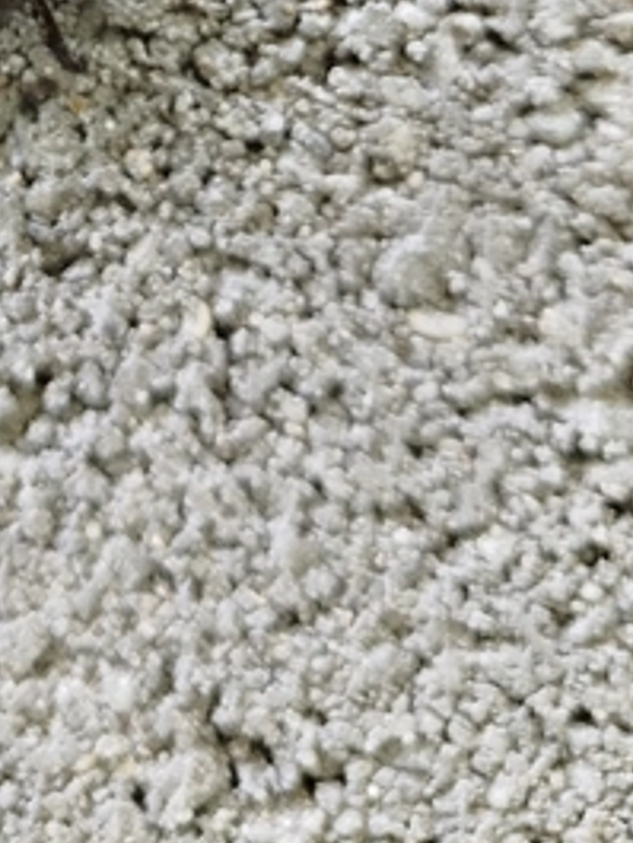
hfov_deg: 24.4
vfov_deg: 29.6
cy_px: -102
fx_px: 1413
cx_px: 38
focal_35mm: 58
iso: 200
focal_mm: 5.31
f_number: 1.7
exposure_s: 1/50
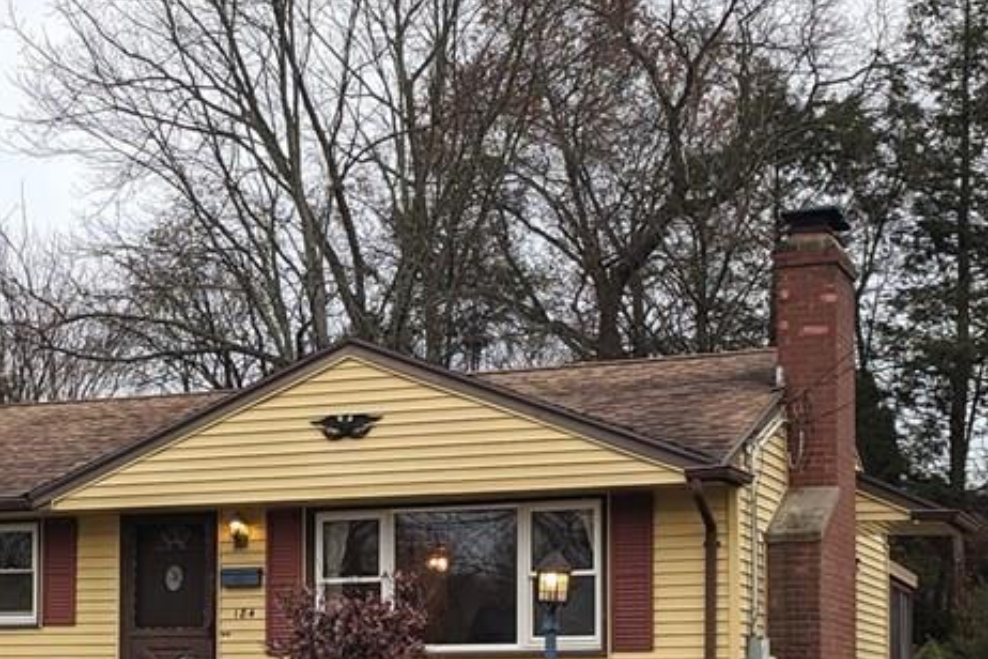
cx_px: 496
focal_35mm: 60
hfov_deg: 33.4
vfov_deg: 22.0
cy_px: 610
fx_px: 1647
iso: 49
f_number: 2
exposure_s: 1/180
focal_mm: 4.67
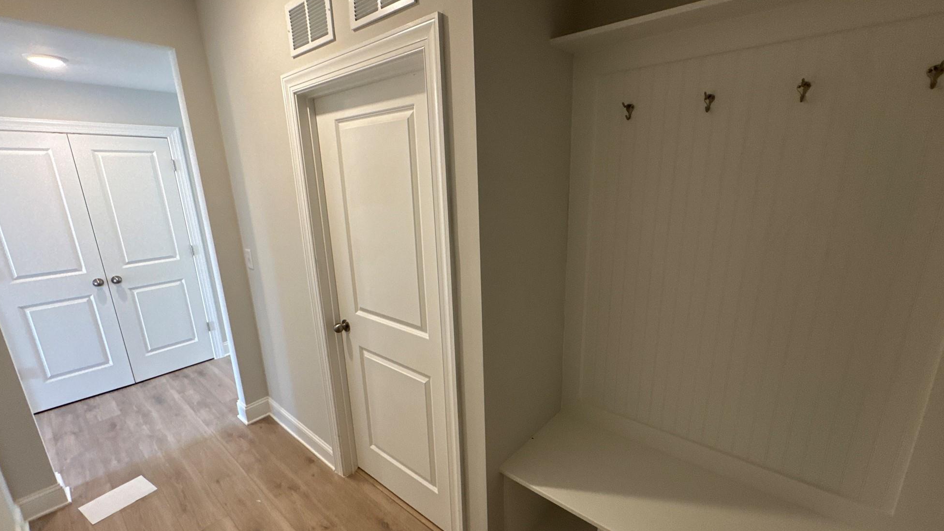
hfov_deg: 99.4
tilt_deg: -14.2
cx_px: 484
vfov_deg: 67.0
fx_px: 400
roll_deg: -0.1
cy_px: 281
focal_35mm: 16
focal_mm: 2.22
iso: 200
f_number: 2.2
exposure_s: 1/60
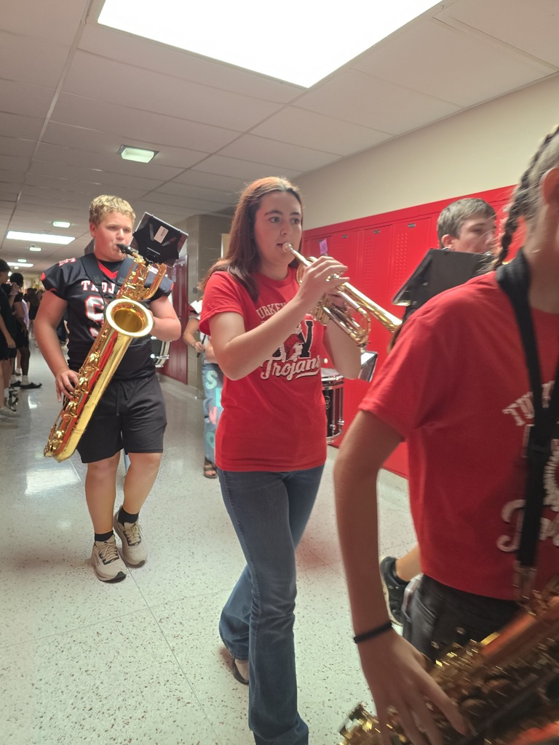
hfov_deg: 58.9
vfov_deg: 73.9
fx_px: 495
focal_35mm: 23
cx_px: 280
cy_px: 372
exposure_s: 1/120
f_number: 1.7
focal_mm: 6.3
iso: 160
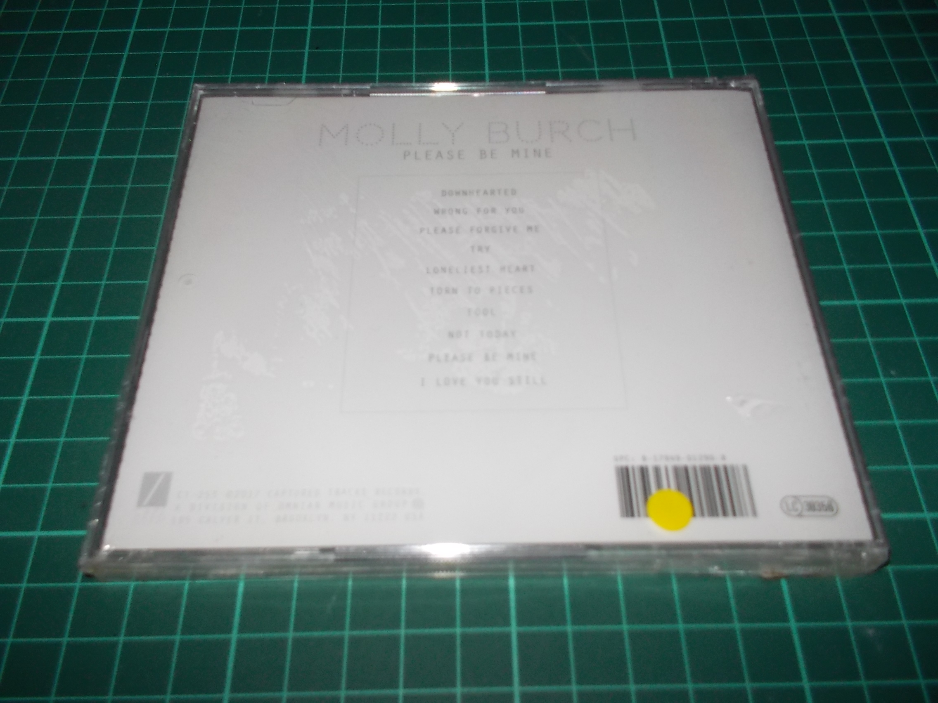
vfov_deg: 48.2
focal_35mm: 29
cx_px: 469
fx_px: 786
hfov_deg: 61.7
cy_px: 352
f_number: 3.3
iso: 200
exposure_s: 1/30
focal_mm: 4.1
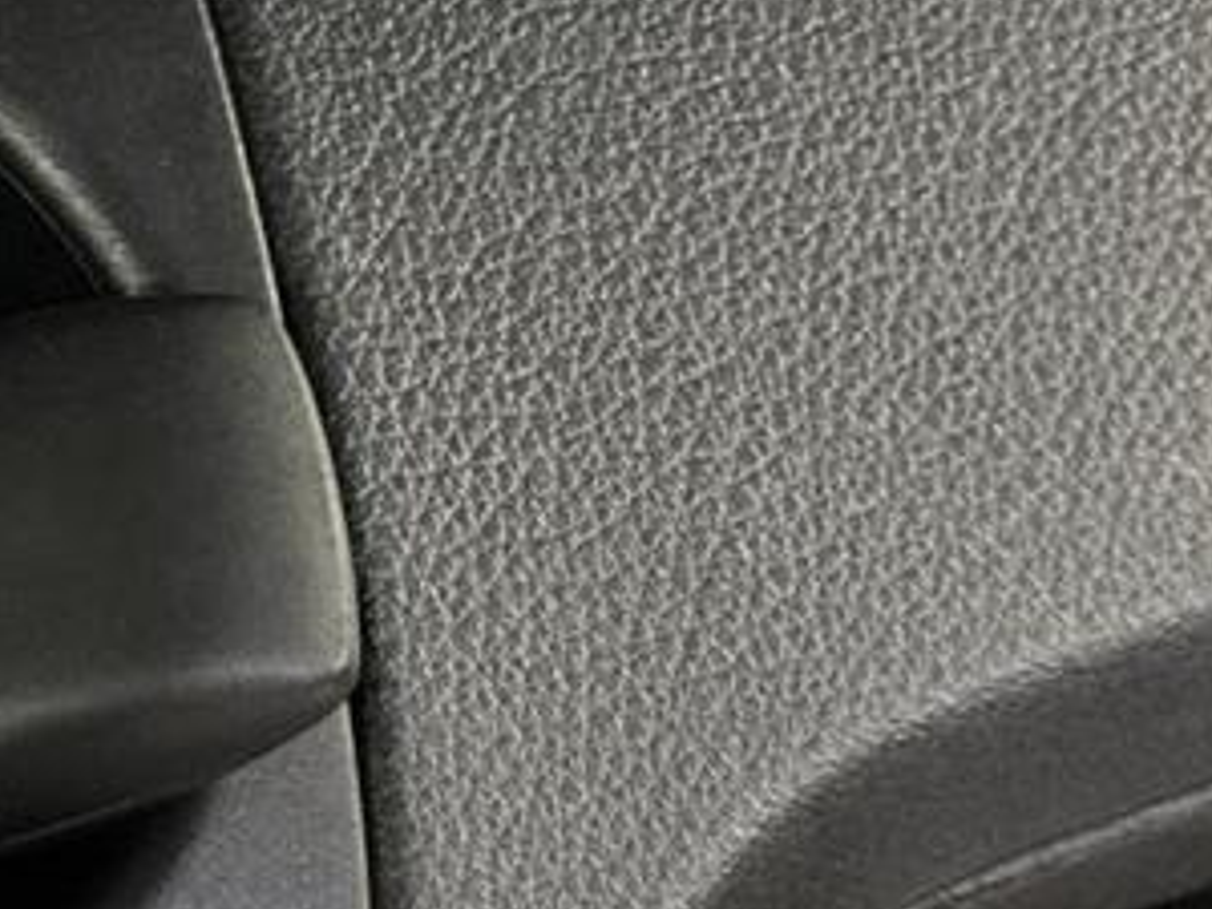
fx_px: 4377
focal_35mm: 125
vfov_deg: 11.8
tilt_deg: -40.3
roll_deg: -1.3
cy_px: 602
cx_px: -747
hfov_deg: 14.4
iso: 1000
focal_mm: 5.96
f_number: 1.6
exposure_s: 1/17
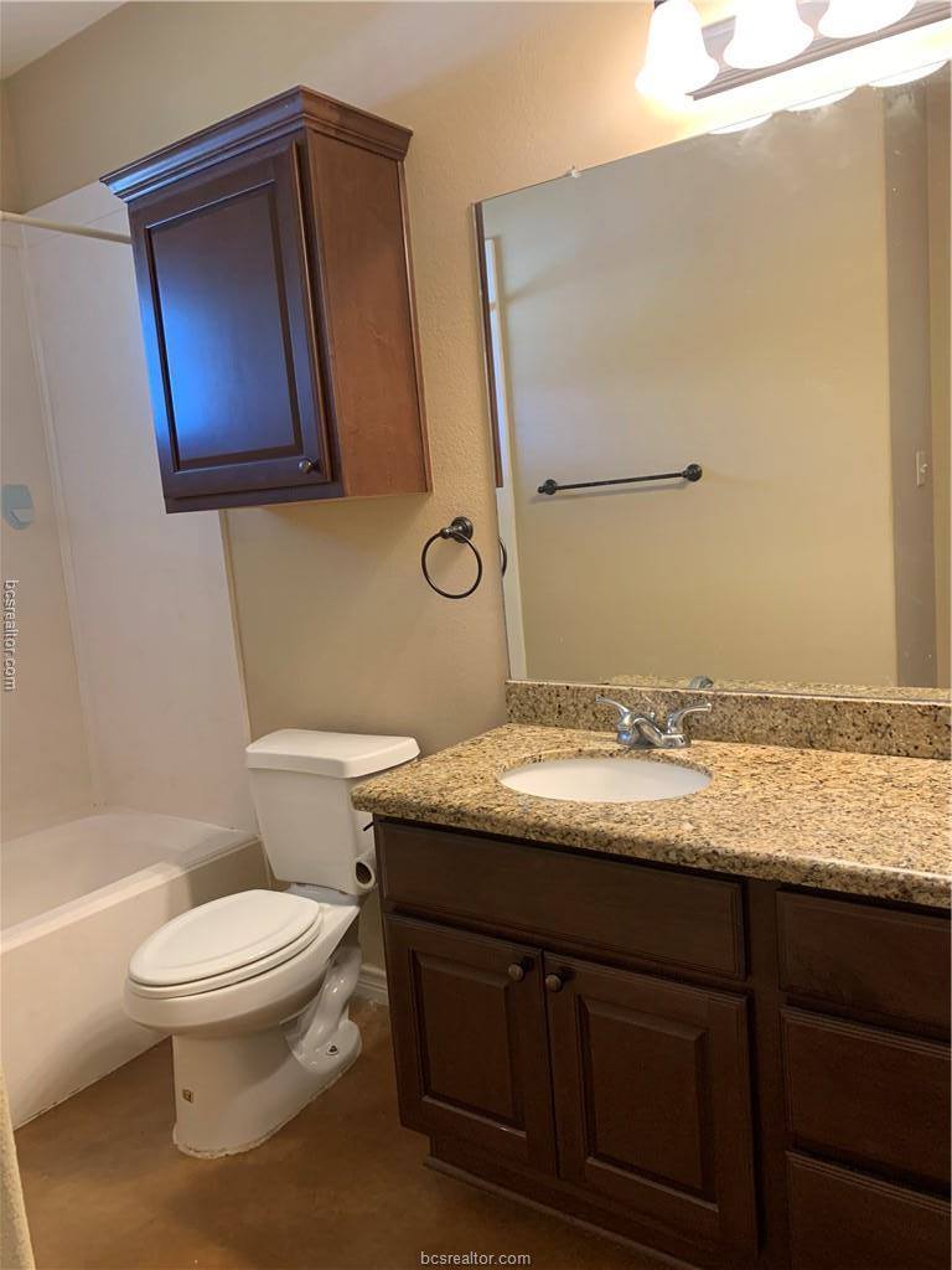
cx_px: 476
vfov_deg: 67.3
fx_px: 953
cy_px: 635
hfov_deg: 53.1
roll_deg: +4.1
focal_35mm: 26
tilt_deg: -7.0
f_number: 1.8
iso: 160
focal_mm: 4.25
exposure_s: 1/60
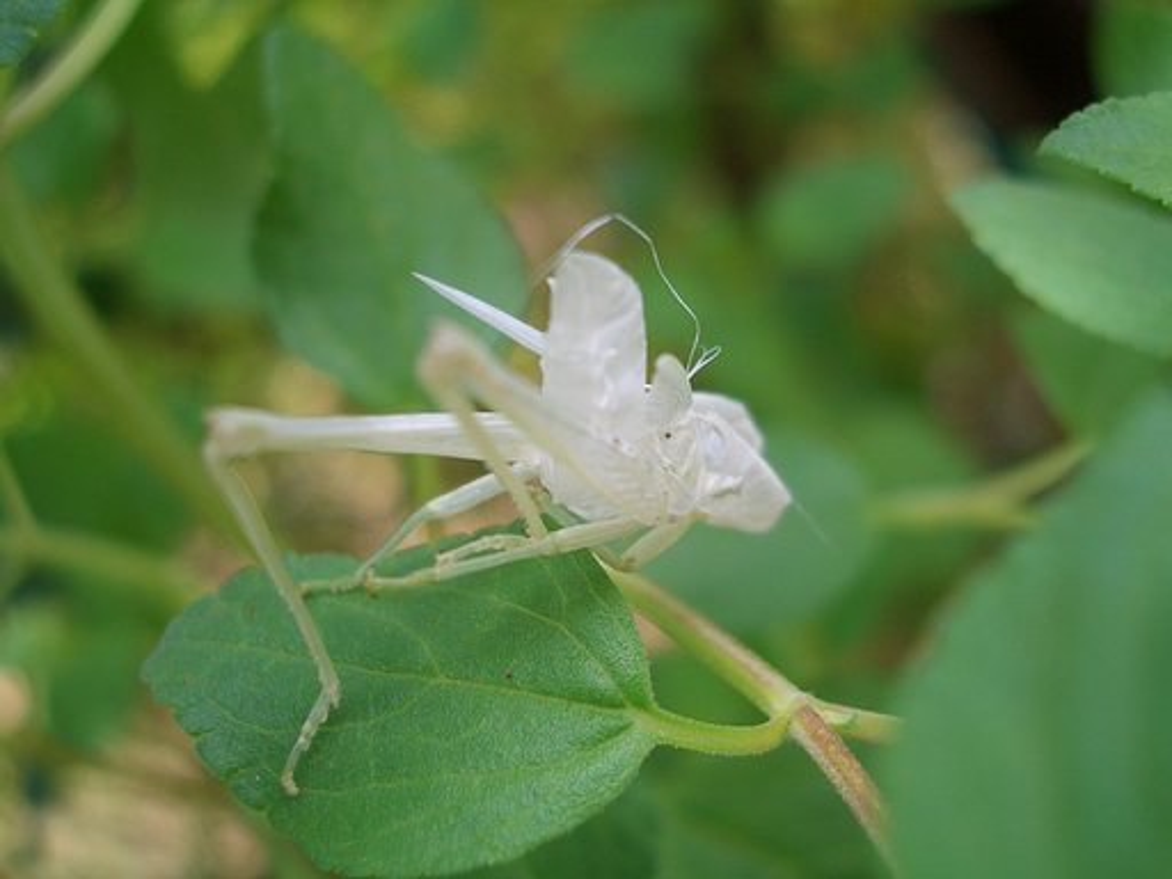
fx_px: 1659
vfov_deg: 29.7
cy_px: 440
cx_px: 586
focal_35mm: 49
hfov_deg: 38.9
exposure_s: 1/100
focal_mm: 8.2
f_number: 3.1
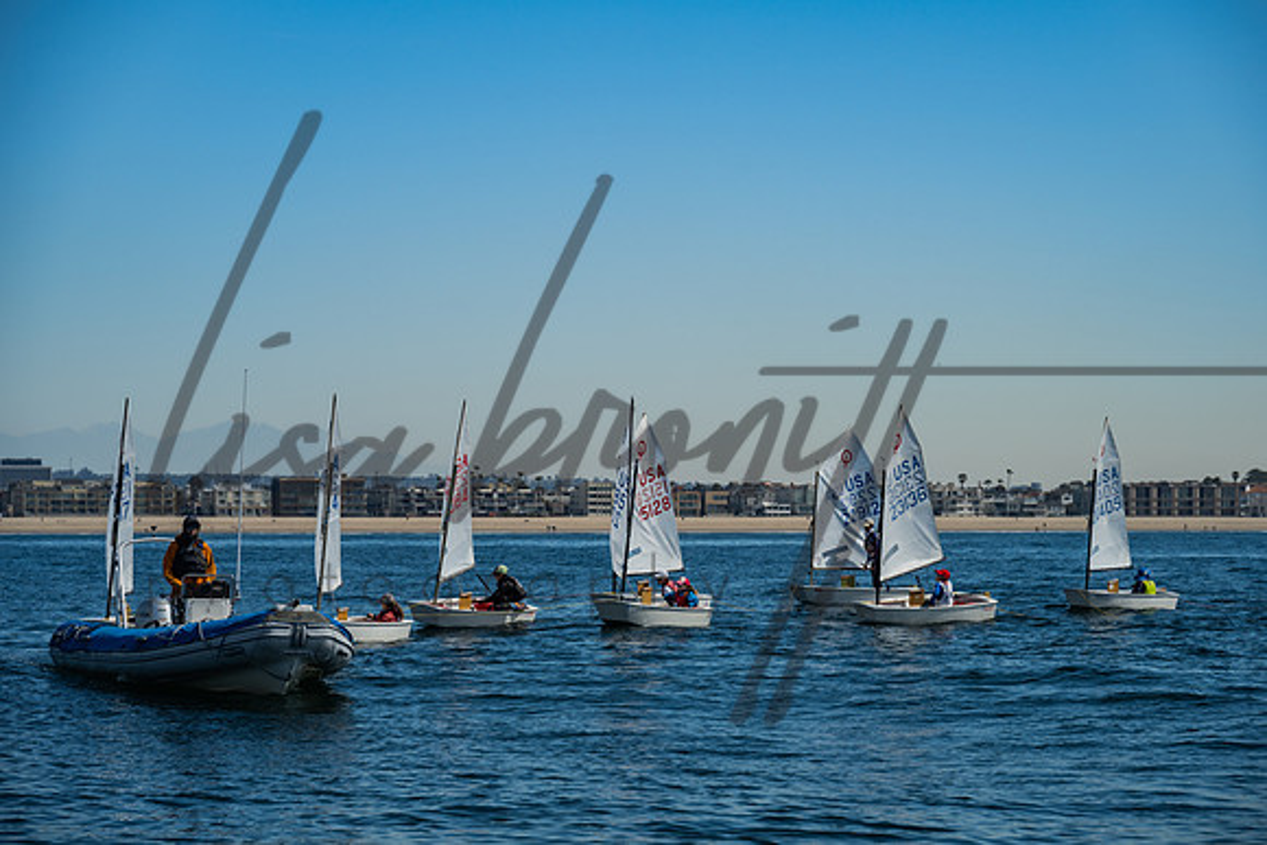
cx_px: 648
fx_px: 4027
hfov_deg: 17.9
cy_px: 423
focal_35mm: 114
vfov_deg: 12.0
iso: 100
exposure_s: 1/500
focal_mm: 110
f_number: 6.3
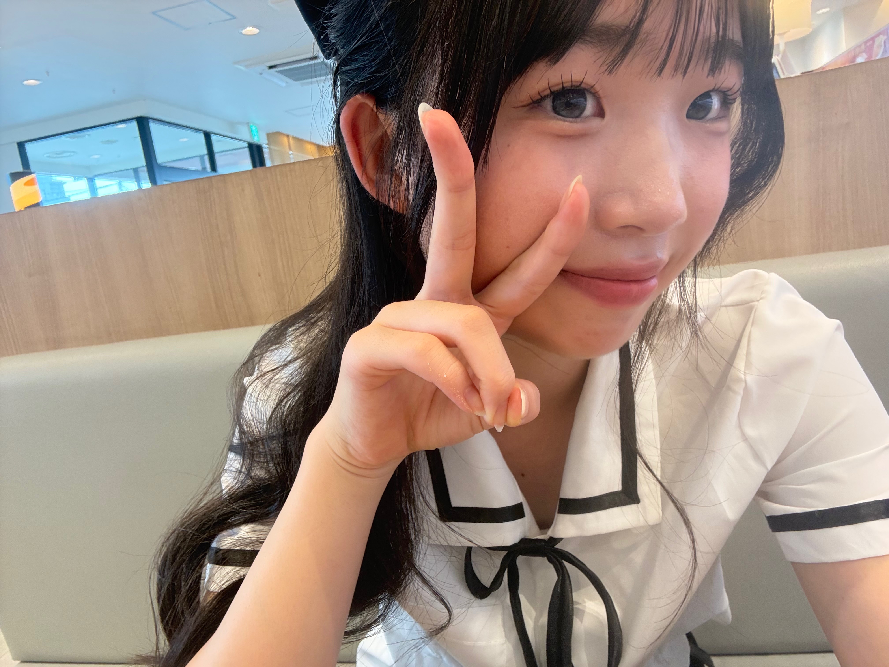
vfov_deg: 58.9
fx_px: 591
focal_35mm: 23
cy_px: 334
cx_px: 444
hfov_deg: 73.9
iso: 125
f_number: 1.9
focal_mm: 2.69
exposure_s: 1/60
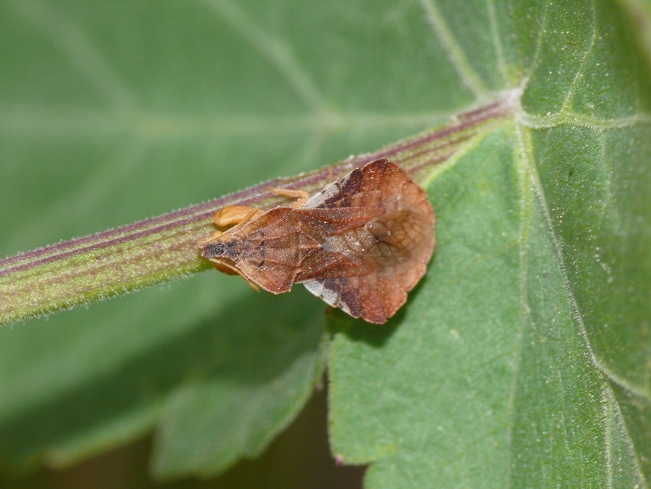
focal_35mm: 420
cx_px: 326
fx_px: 7900
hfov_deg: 4.7
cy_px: 244
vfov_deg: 3.5
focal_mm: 88.8
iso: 200
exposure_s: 1/200
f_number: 10
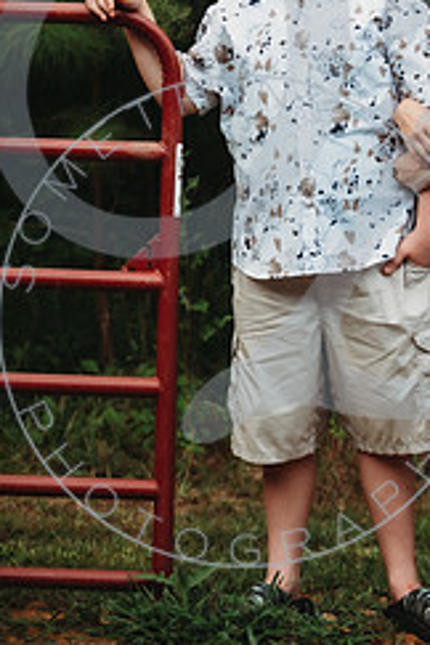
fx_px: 2849
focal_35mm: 159
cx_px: 364
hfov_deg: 8.6
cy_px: 119
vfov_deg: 12.9
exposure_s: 1/200
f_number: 2.8
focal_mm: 86
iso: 100
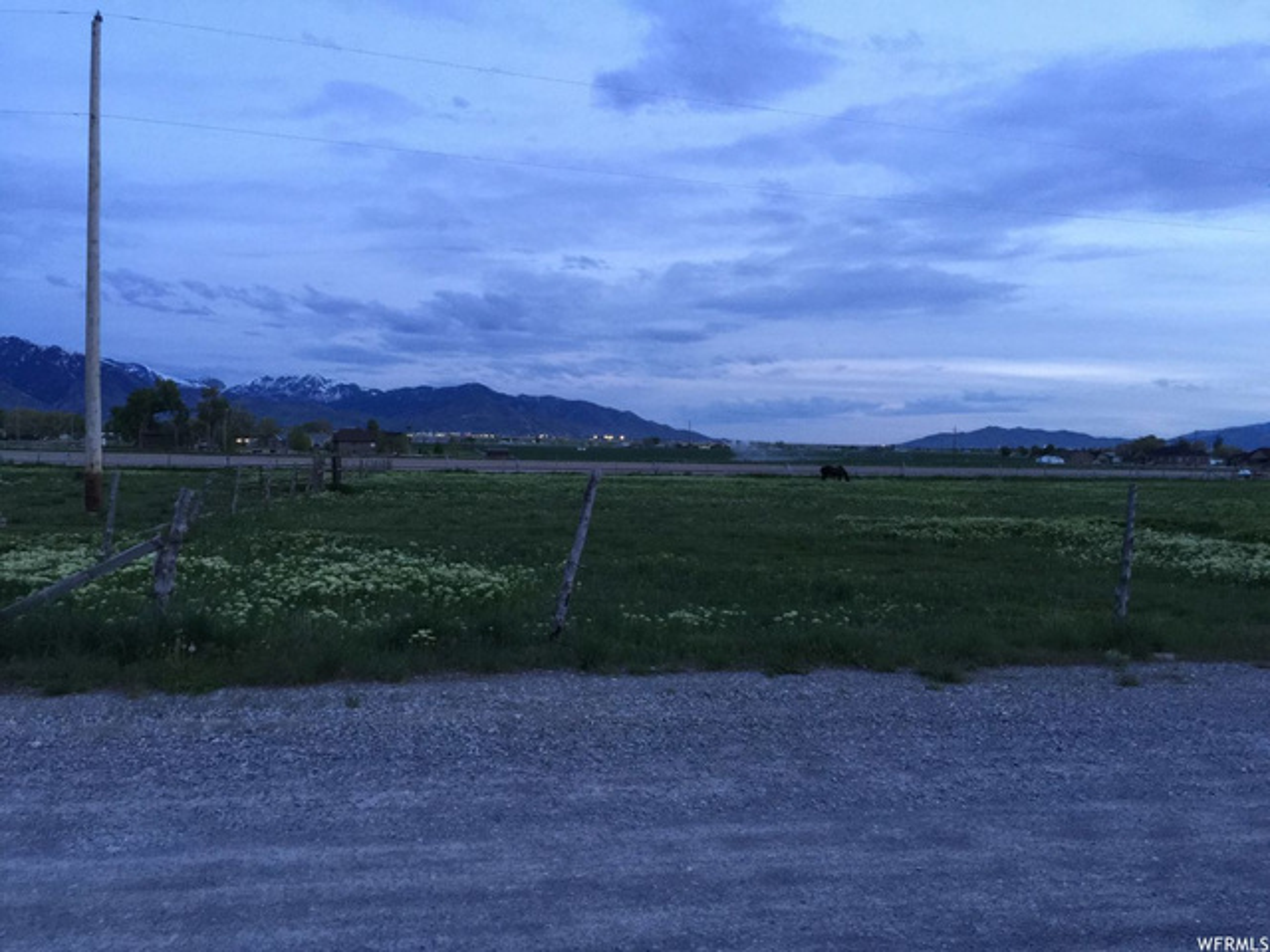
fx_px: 1064
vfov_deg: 48.2
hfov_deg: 61.7
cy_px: 476
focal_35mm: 29
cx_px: 635
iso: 80
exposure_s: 1/15
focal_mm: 4.15
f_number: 2.2
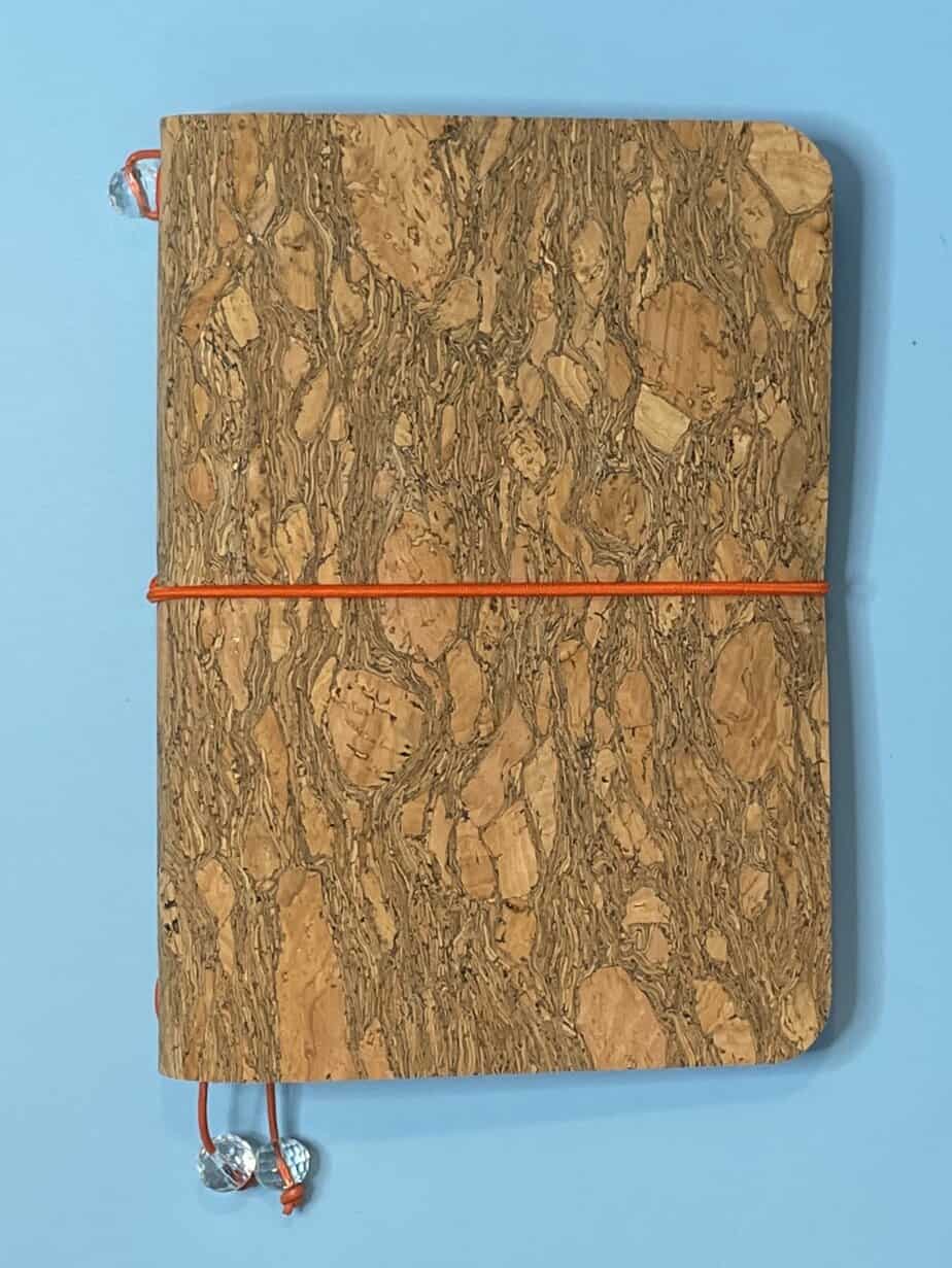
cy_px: 634
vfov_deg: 67.3
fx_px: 953
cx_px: 476
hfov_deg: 53.1
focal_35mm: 26
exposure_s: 1/100
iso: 125
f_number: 1.6
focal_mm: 4.2
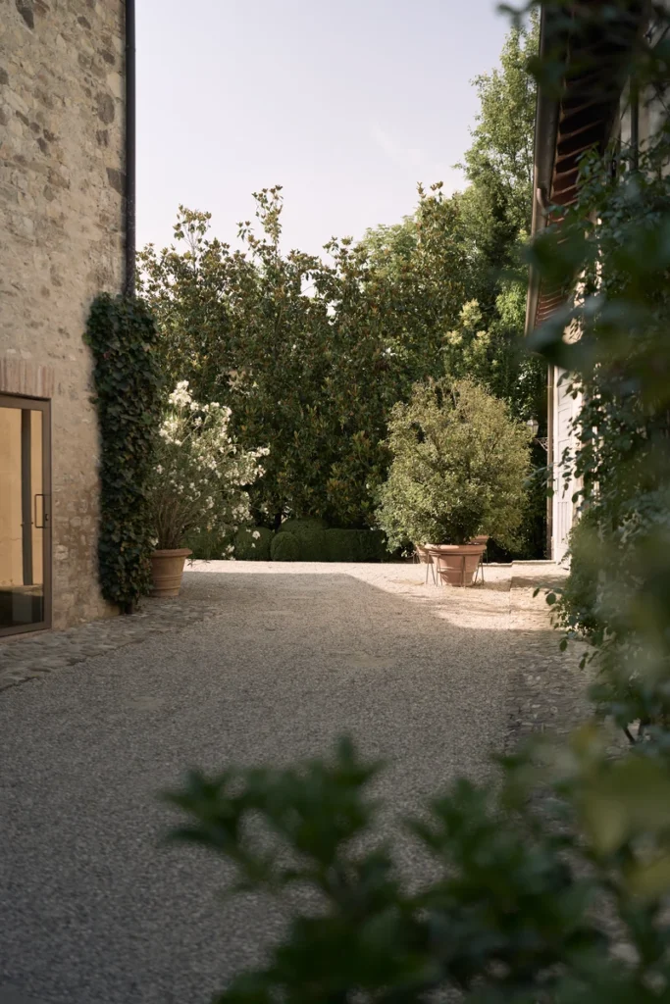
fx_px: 977
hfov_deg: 37.9
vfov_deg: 54.4
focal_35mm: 35
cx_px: 335
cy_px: 502
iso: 400
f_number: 2
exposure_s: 1/250
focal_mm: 35
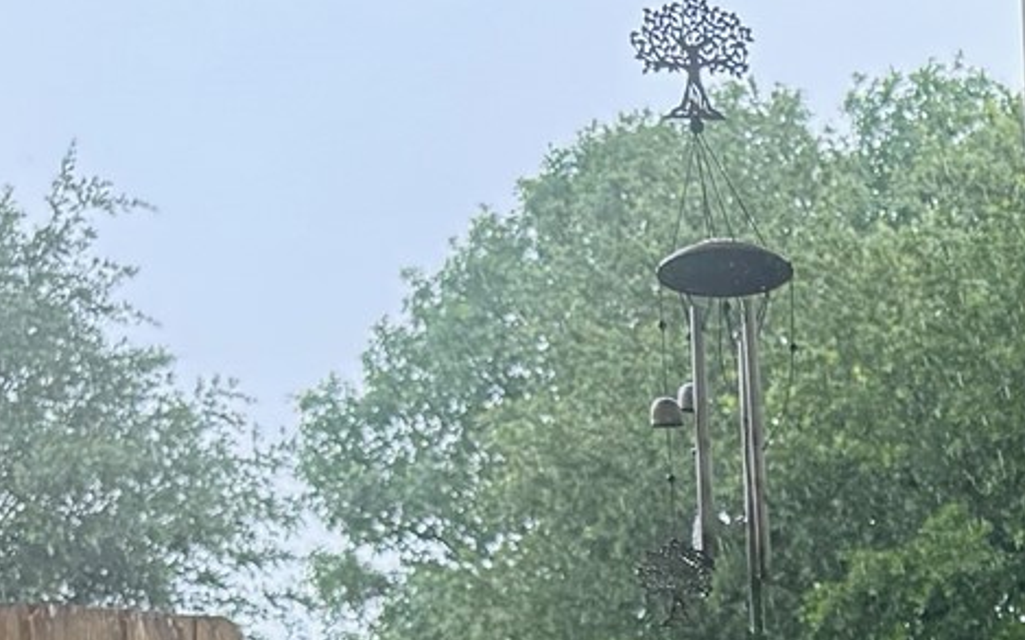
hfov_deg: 16.4
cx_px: 1727
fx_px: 3100
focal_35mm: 111
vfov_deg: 10.8
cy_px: 1252
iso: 100
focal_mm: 6.76
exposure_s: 1/395
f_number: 1.78
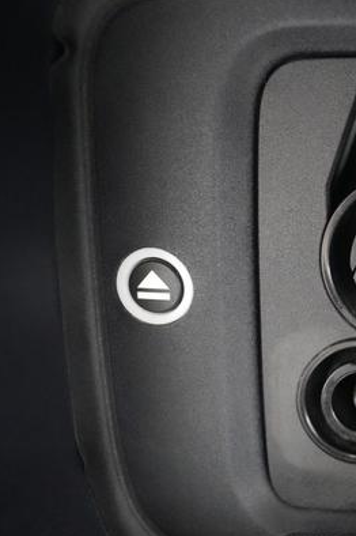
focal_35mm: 39
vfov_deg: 49.6
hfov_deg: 29.9
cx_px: 410
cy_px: 264
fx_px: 579
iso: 12800
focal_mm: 24
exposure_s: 1/60
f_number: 2.8
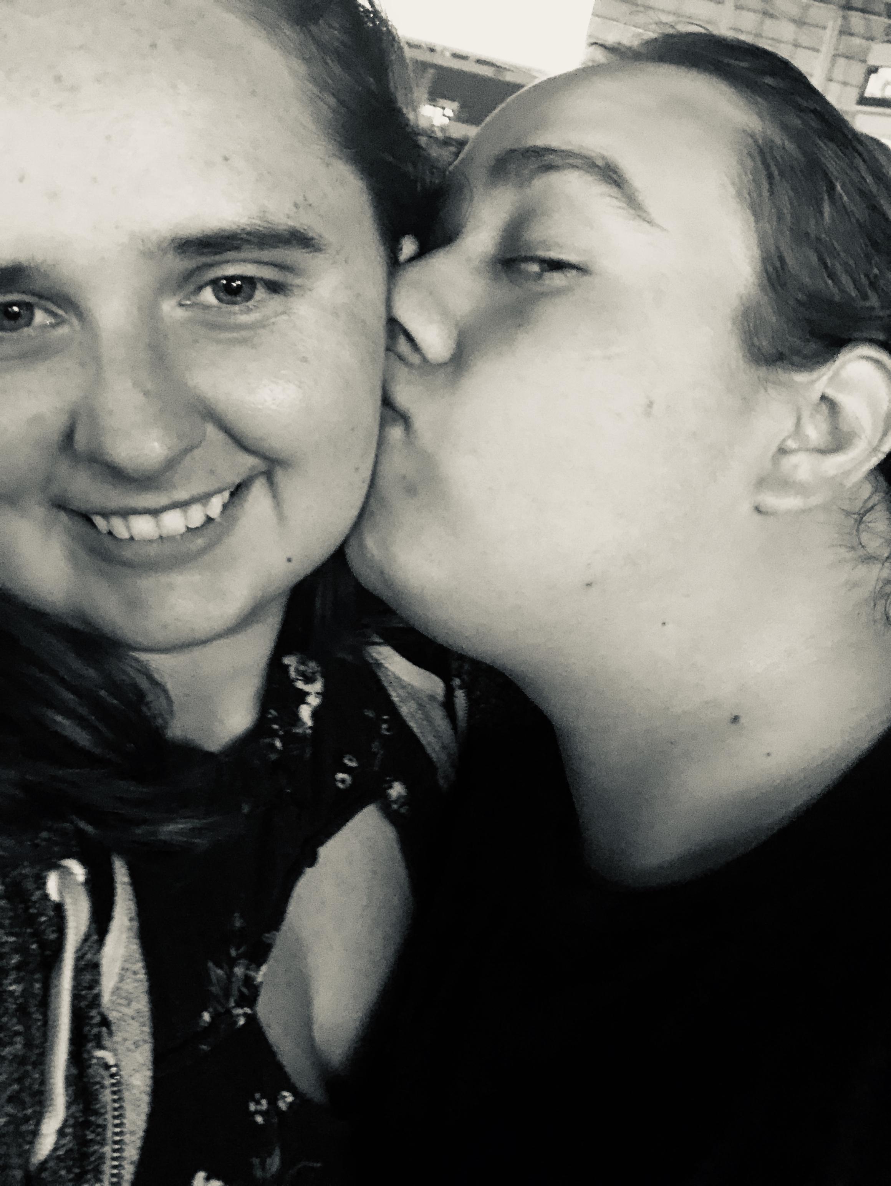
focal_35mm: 32
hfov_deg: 44.2
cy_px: 593
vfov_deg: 56.8
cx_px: 446
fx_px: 1097
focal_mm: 2.87
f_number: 2.2
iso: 800
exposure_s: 1/17
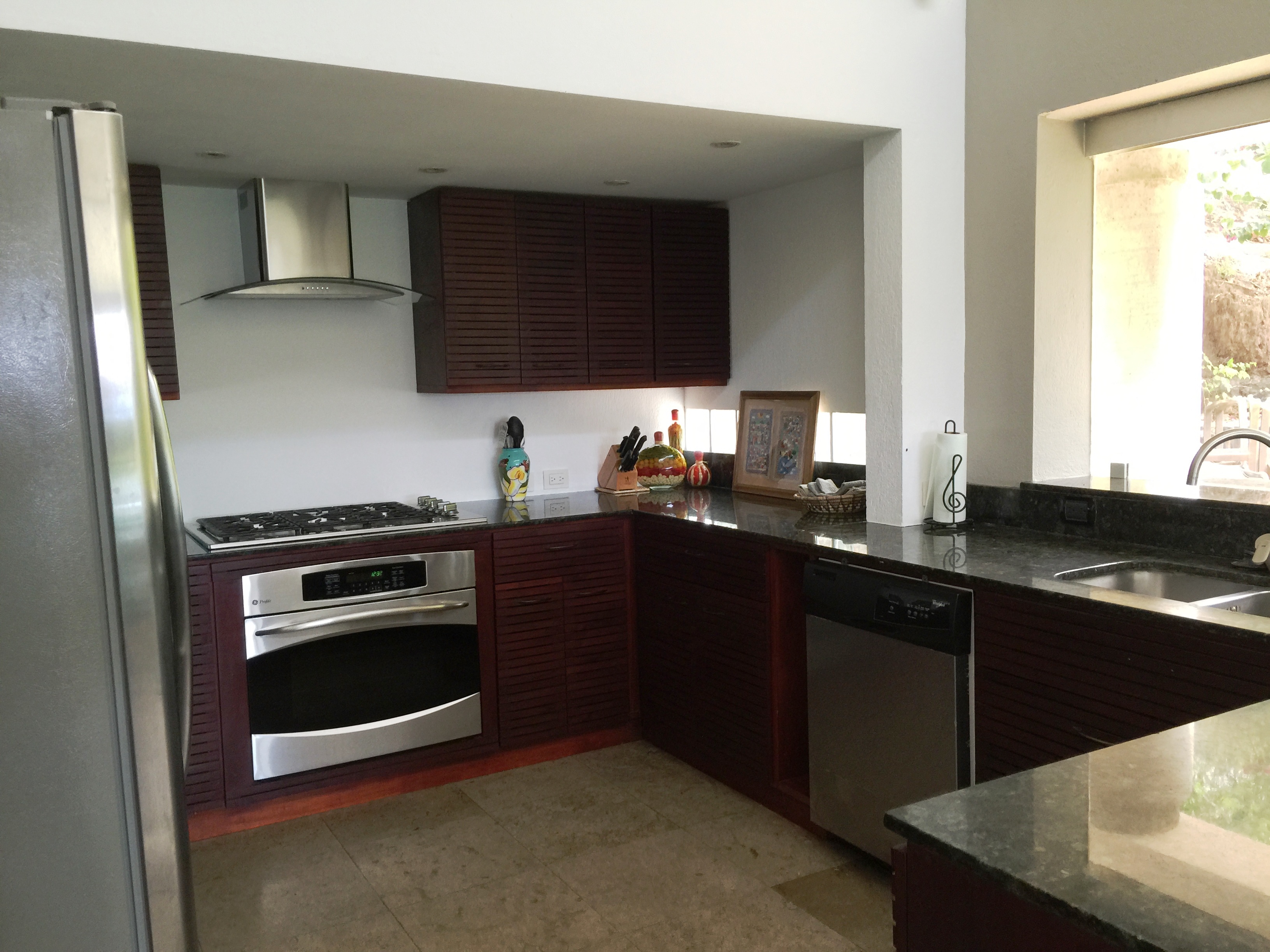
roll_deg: +0.7
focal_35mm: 29
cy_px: 476
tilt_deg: -6.5
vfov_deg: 48.2
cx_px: 635
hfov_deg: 61.7
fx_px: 1064
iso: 50
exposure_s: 1/30
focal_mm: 4.15
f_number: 2.2
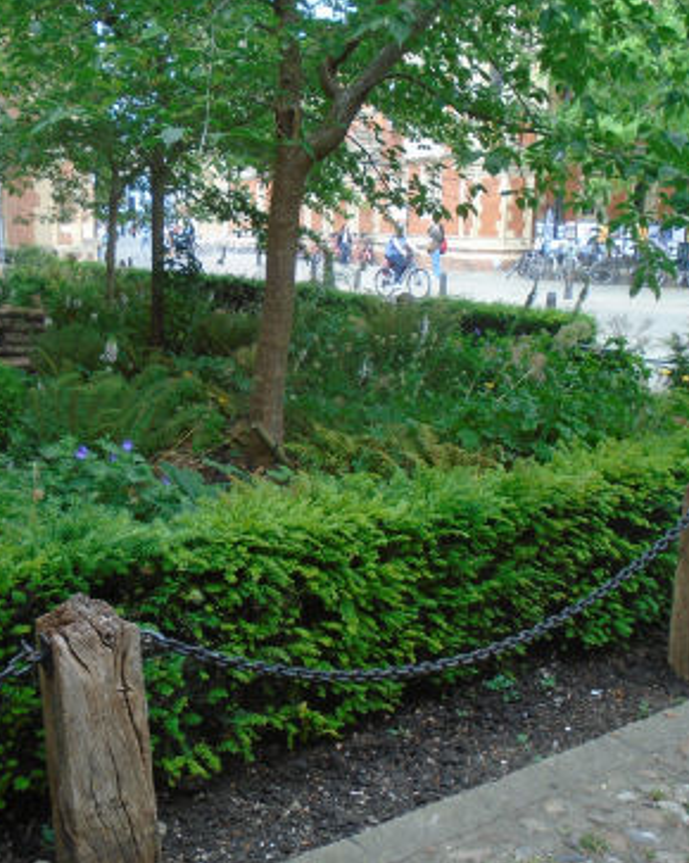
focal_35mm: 36
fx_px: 918
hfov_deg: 40.6
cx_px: 234
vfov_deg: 50.3
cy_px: 430
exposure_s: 1/100
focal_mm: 4.6
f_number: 3.2
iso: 100
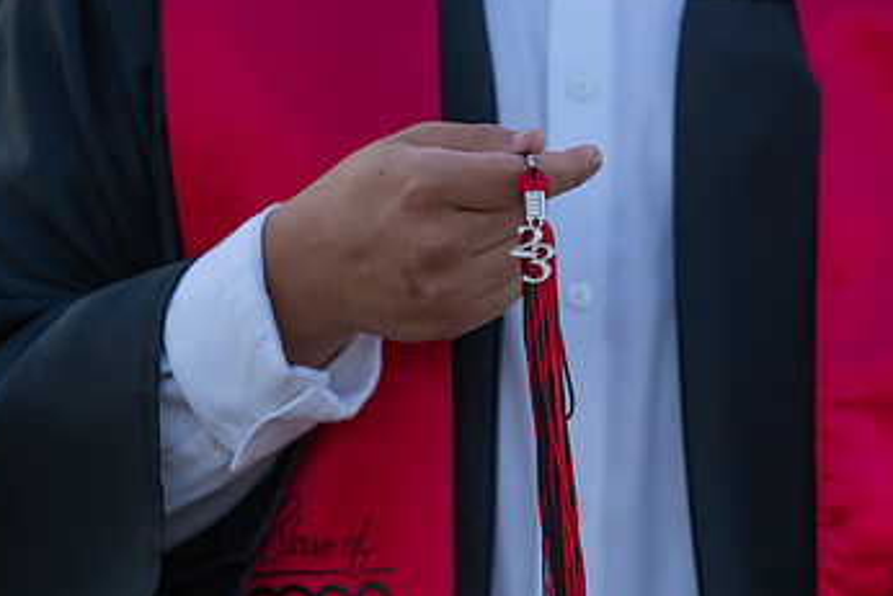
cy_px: 324
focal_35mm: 298
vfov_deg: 4.6
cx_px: 508
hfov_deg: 6.9
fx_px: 7395
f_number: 2.8
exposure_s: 1/250
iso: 125
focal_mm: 178
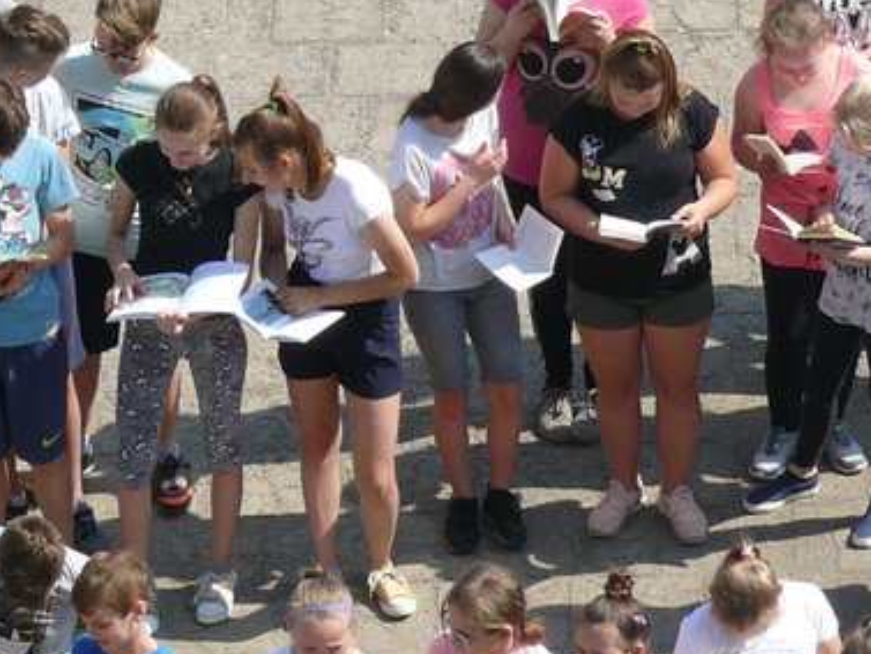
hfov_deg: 6.3
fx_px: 7903
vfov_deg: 4.7
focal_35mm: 314
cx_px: 896
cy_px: 379
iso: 100
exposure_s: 1/400
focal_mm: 22
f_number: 5.6
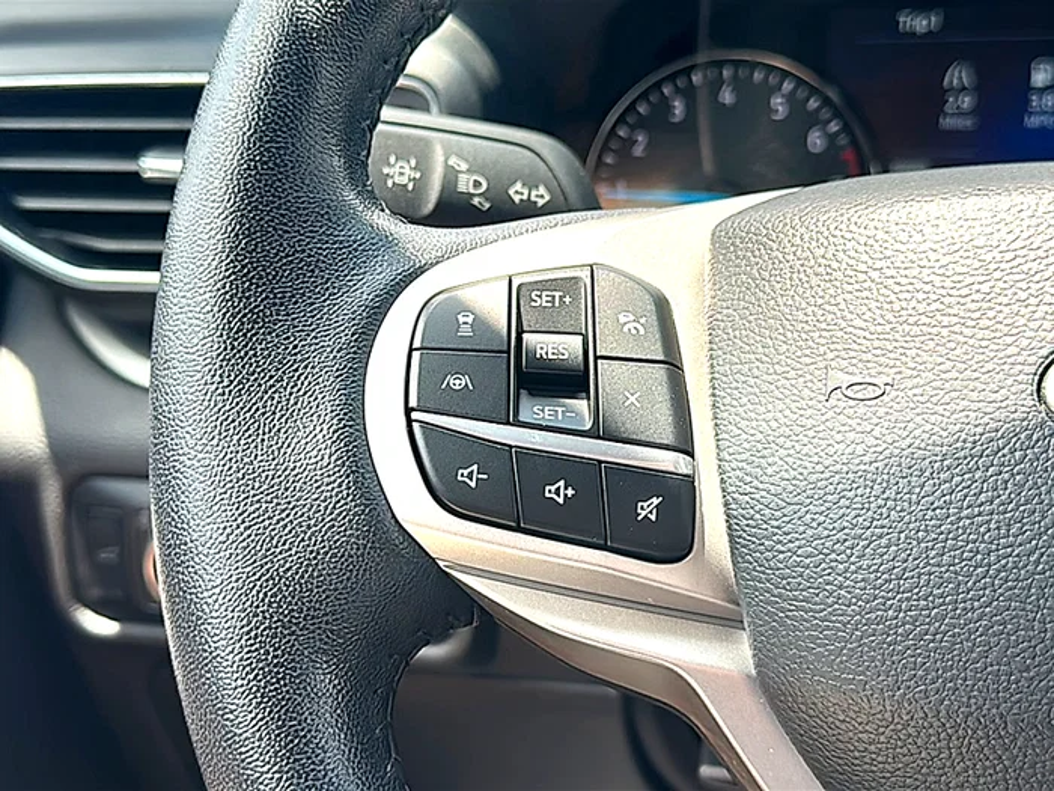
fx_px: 1187
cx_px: 527
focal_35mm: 39
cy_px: 396
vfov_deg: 36.8
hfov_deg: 47.9
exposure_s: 1/584
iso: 80
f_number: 1.78
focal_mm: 6.86
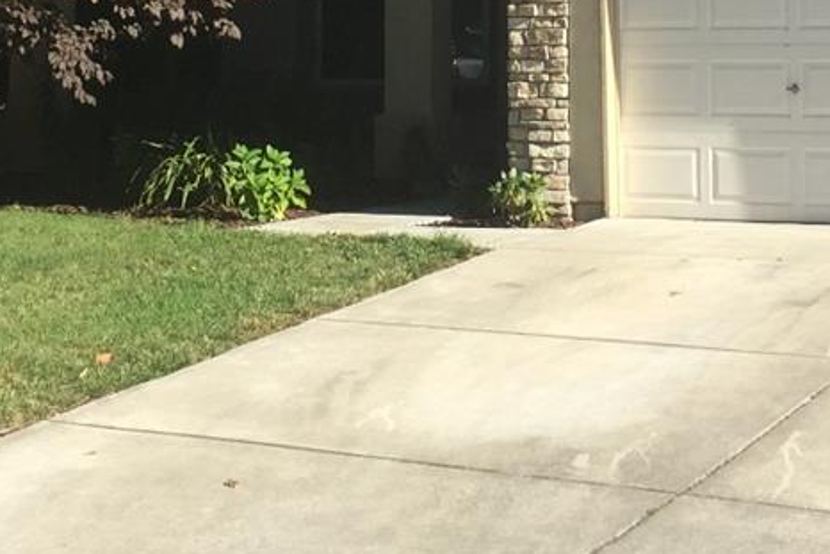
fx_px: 2237
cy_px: -260
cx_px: 531
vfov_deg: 13.4
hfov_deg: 21.0
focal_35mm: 97
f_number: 2.2
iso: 32
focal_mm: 4.15
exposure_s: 1/1199
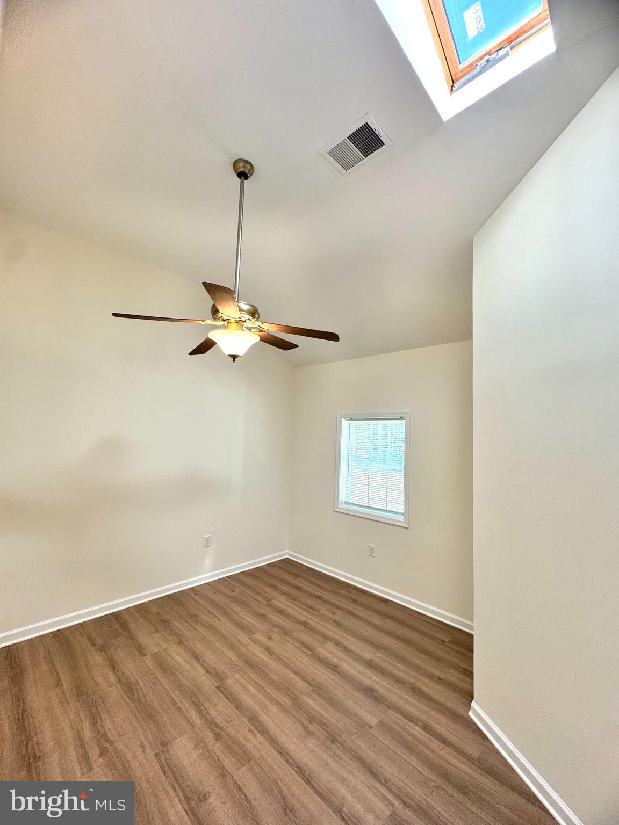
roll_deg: -2.9
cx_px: 310
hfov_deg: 85.7
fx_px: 334
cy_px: 412
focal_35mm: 14
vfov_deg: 102.1
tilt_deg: +7.0
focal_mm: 2.22
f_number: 2.2
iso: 125
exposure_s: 1/120
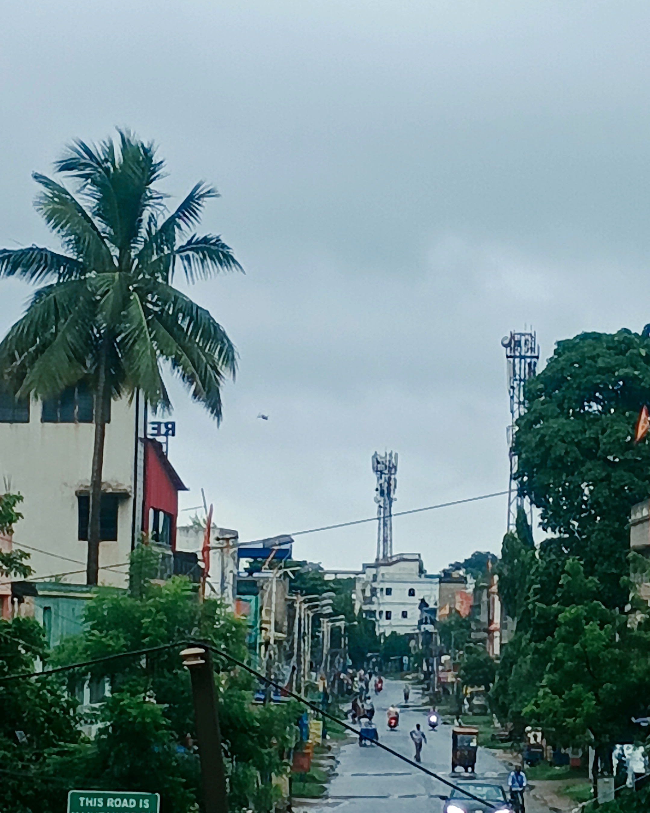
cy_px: 342
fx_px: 3655
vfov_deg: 12.7
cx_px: 433
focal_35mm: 152
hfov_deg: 10.2
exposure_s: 1/50
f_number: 1.8
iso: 99
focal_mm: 4.26
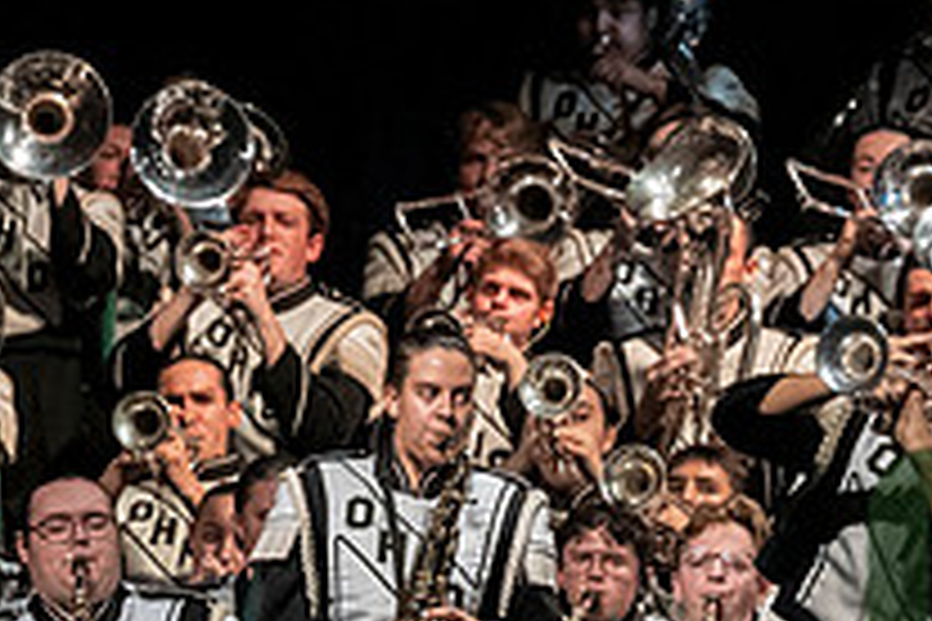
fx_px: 15713
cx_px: 1207
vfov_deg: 2.3
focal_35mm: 607
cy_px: 657
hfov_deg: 3.4
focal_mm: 145
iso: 4000
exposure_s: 1/500
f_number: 4
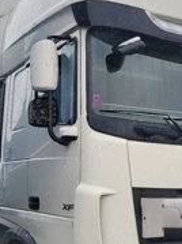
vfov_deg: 33.0
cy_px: 157
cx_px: 133
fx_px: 407
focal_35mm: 58
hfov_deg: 25.0
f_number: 1.8
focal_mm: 5.4
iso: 40
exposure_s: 1/250
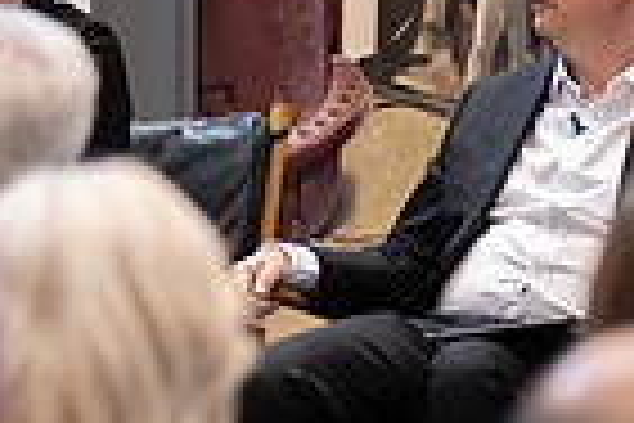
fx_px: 7378
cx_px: -360
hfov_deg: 4.9
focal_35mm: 419
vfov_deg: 3.3
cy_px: -241
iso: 1600
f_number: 2.8
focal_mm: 100
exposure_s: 1/320
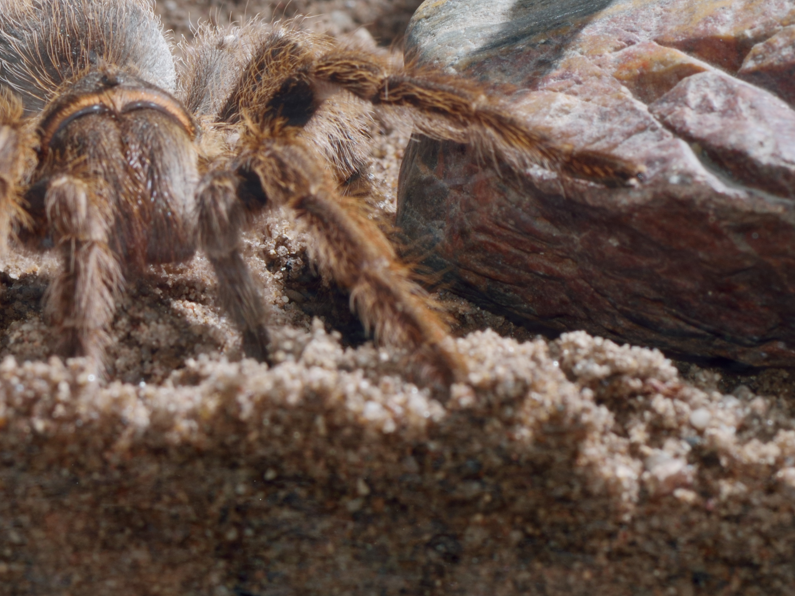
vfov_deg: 4.8
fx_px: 7074
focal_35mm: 308
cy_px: 102
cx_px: 301
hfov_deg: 6.4
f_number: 16
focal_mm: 105
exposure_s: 1/60
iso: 100
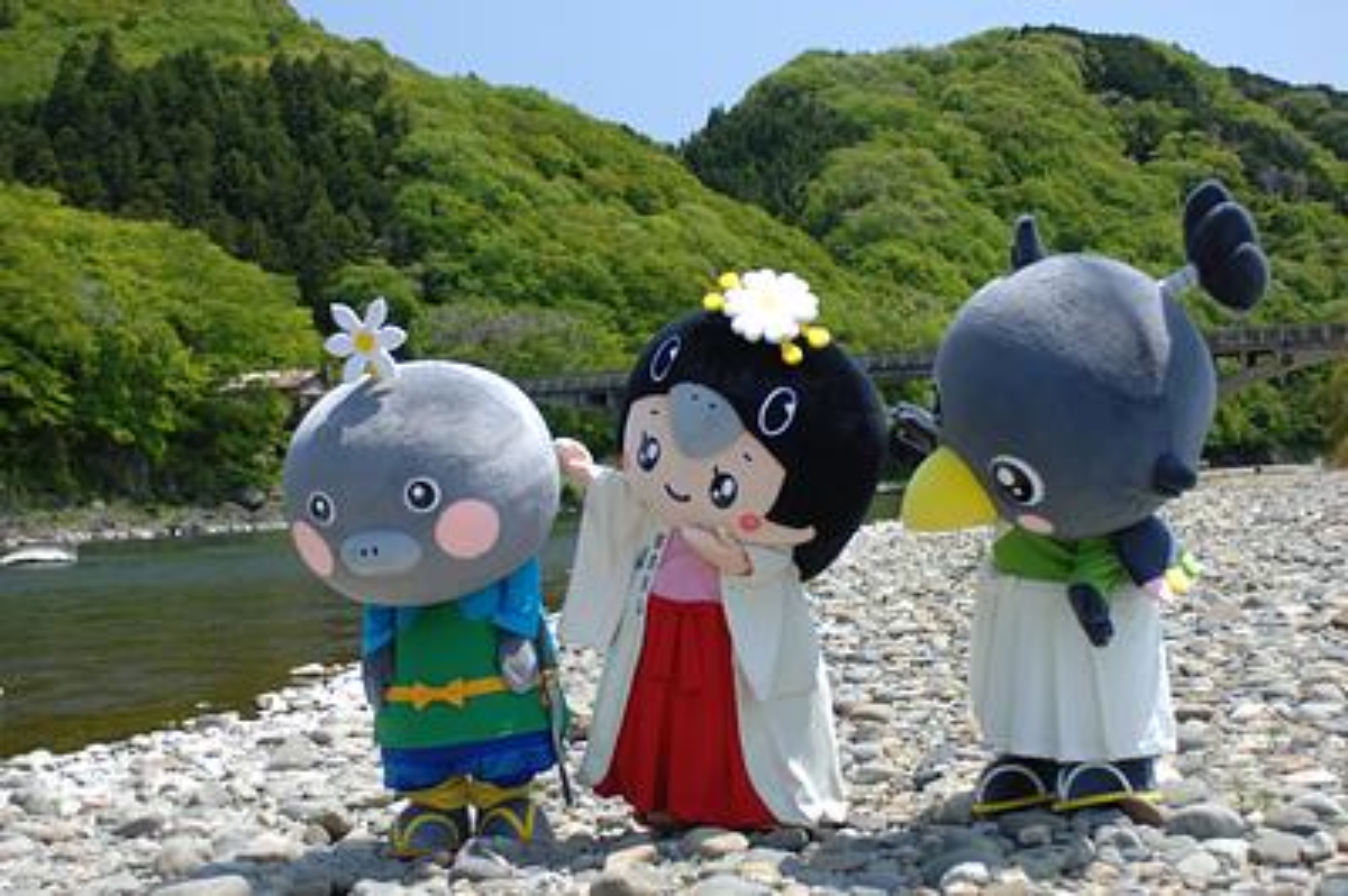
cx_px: 674
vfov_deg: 25.7
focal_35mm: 52
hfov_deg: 37.9
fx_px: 1964
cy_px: 448
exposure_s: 1/350
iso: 100
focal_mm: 35
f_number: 3.2
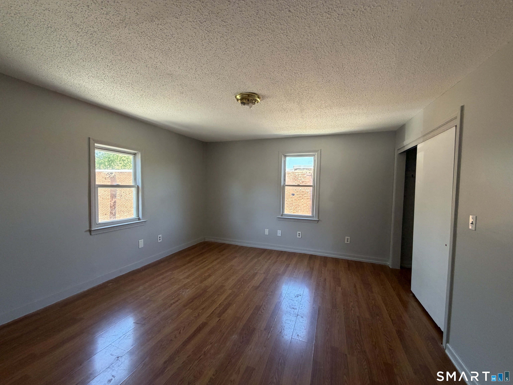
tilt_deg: -2.3
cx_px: 256
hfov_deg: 102.1
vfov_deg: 85.7
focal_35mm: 14
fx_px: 207
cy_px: 192
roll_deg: -1.3
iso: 320
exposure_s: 1/121
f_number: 2.2
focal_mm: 2.22
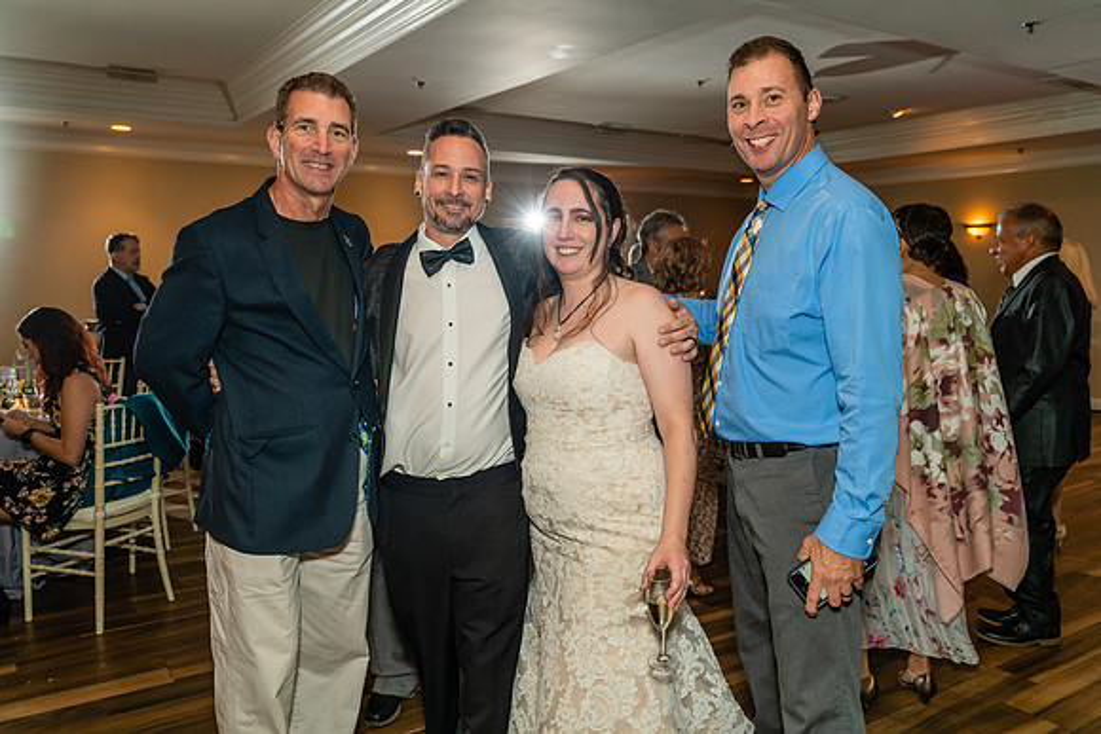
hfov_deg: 63.6
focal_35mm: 29
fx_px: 887
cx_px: 550
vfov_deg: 45.0
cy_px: 367
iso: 800
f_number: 4.5
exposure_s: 1/60
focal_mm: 29
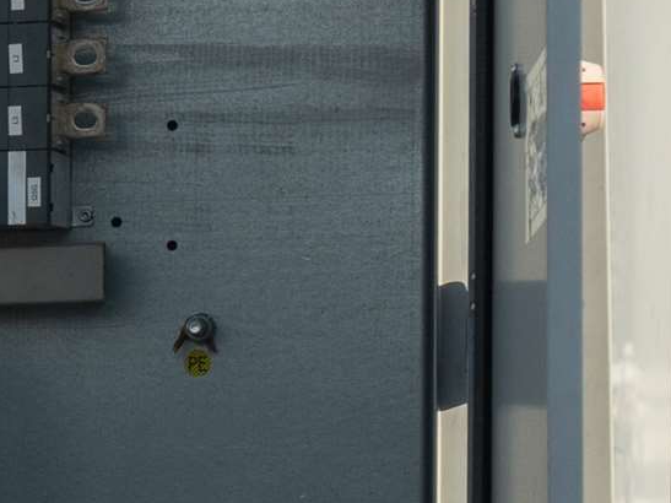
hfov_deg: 7.3
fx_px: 4903
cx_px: -1054
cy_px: 841
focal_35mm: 253
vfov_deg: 5.8
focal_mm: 35
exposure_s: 1/320
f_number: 5.6
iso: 200
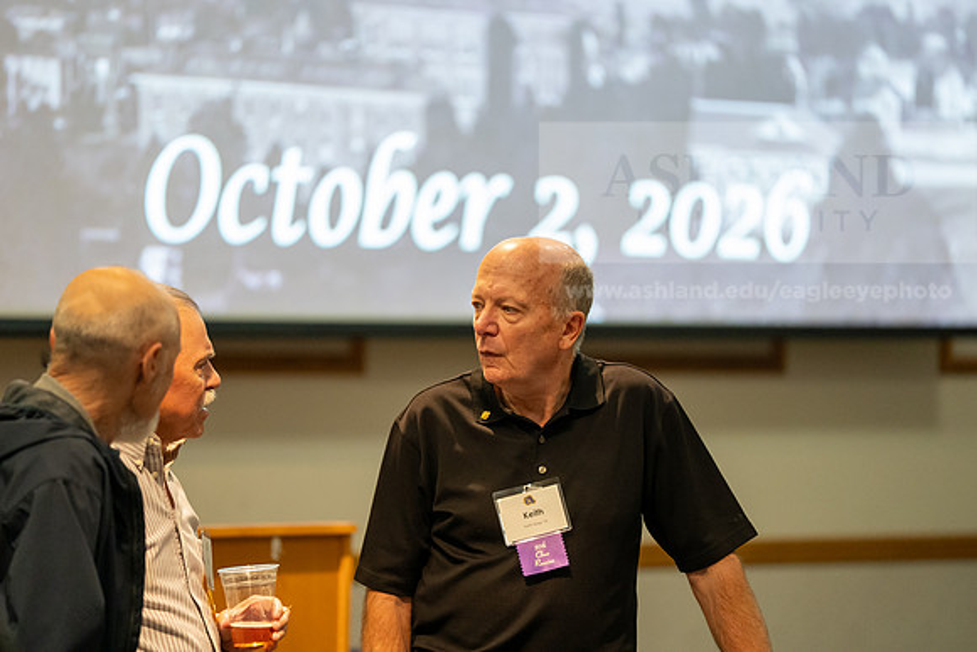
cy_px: 326
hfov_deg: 10.3
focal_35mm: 200
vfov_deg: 6.9
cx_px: 488
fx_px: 5429
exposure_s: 1/320
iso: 5000
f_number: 2.8
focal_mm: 200
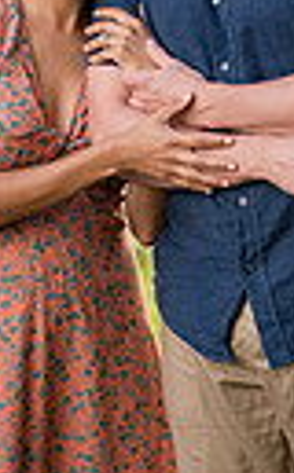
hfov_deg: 4.3
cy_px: 268
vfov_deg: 6.9
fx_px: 3906
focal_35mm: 303
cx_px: 173
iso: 800
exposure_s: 1/1000
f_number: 3.5
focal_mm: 85
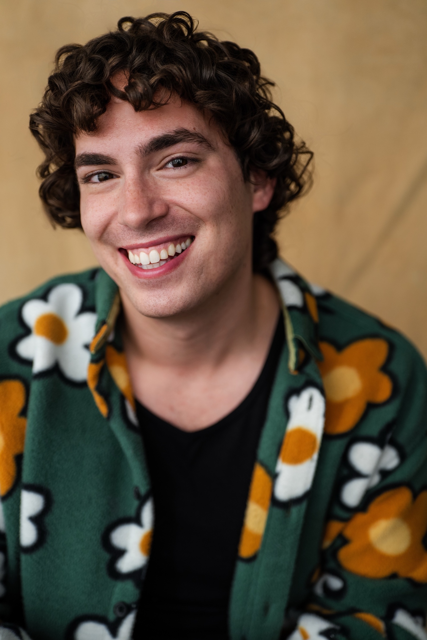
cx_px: 214
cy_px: 320
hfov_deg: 29.9
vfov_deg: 43.6
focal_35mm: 45
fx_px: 801
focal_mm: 45
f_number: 2
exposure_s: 1/160
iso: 320
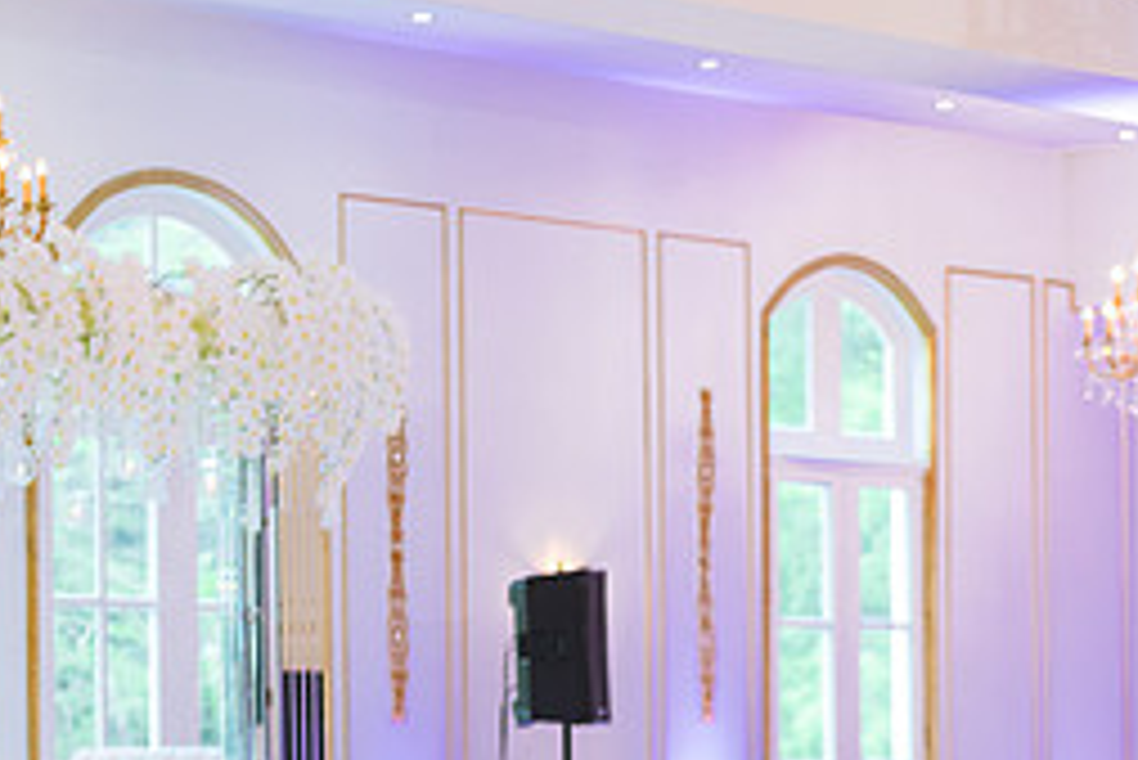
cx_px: 545
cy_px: 830
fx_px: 4365
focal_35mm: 138
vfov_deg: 9.9
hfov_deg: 14.9
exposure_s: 1/125
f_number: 3.2
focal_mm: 58
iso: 800
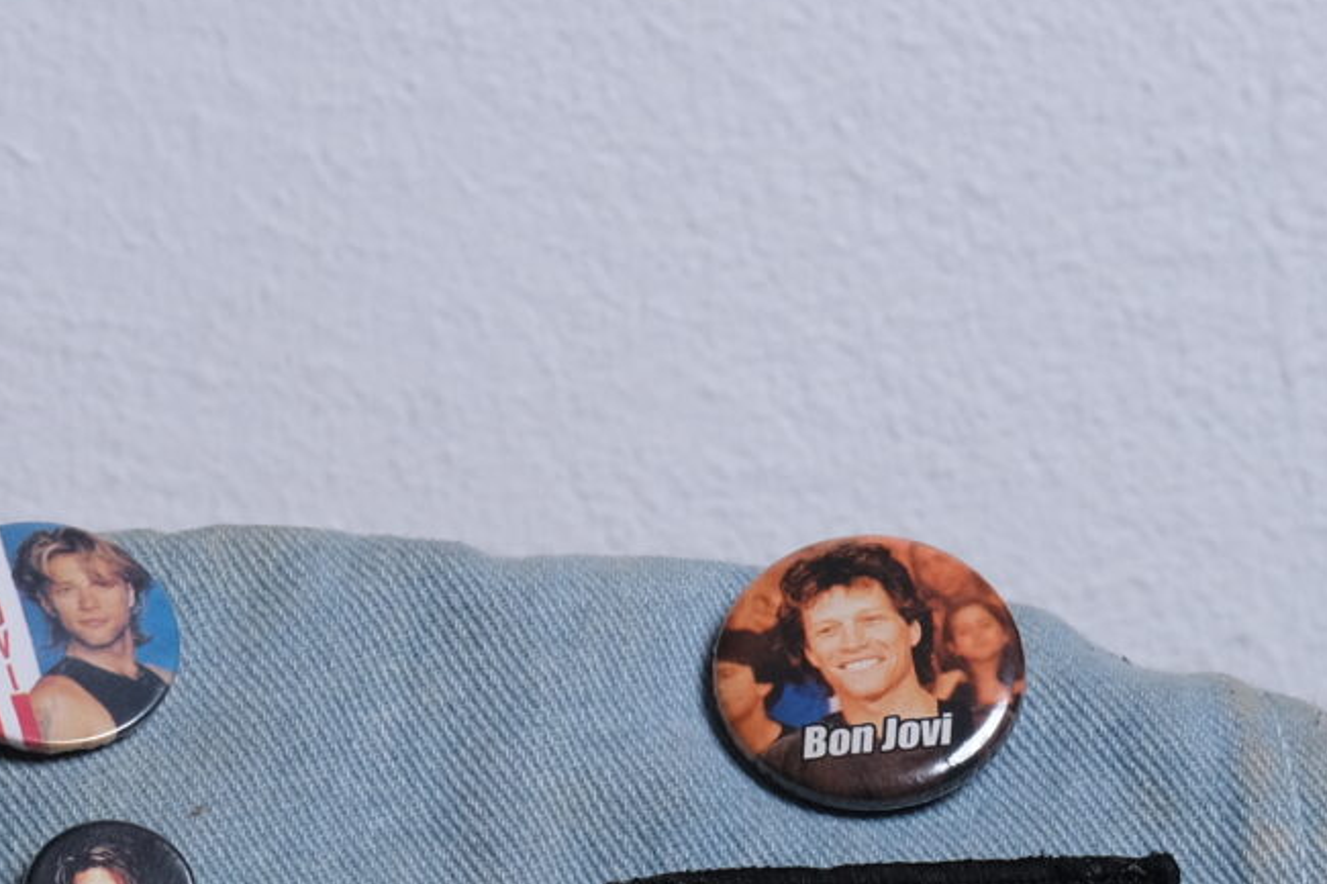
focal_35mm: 268
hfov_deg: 7.7
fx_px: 9876
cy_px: 1108
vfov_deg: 5.1
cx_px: 327
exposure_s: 1/100
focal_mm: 45.5
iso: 320
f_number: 8
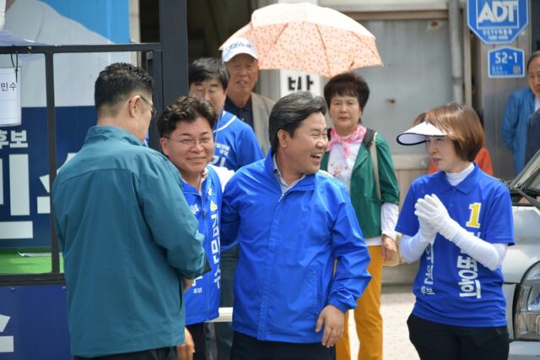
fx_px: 2698
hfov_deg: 11.4
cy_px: 180
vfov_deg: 7.6
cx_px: 270
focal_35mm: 180
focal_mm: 180
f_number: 5.6
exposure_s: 1/200
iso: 160
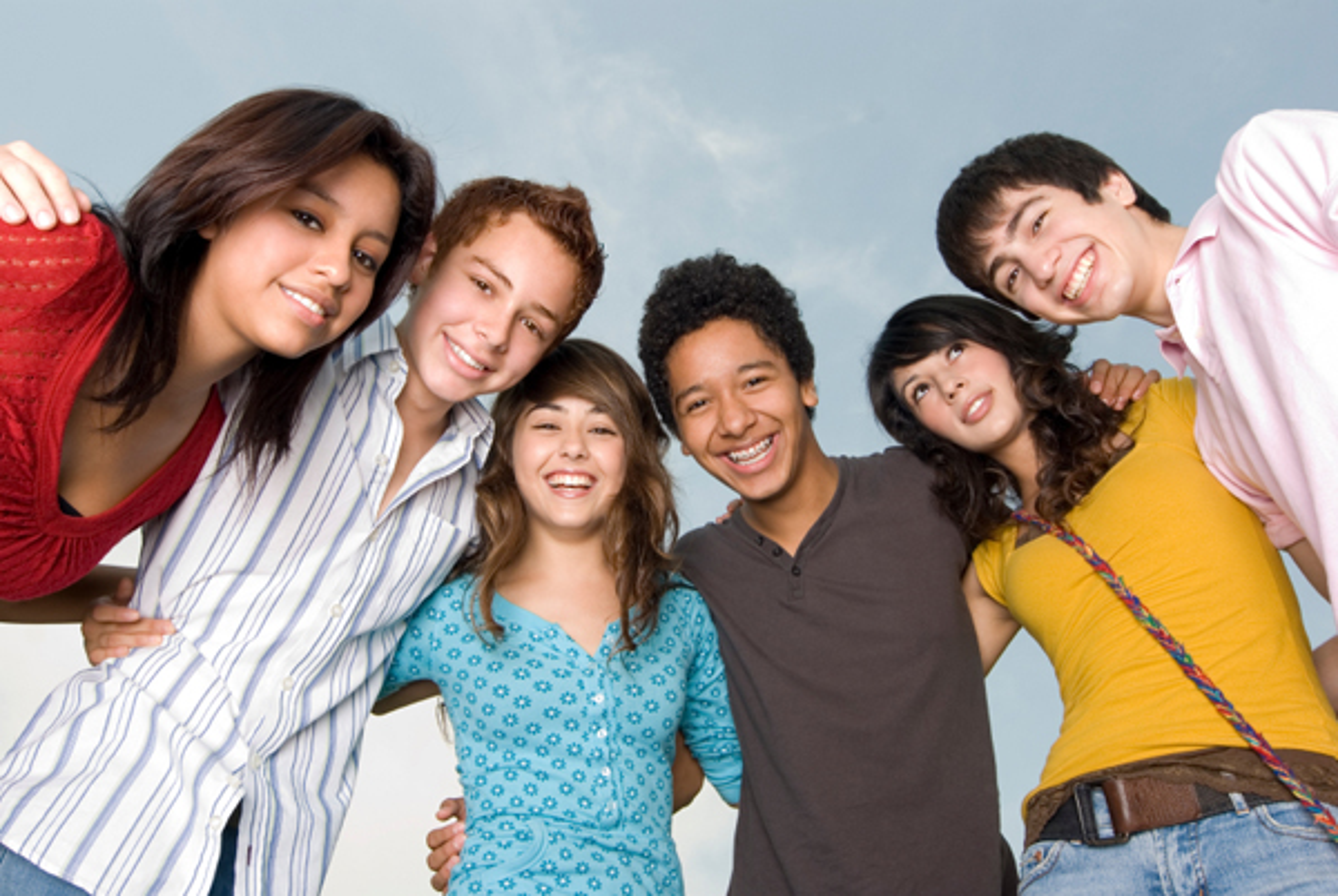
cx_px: 669
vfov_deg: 43.7
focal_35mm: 30
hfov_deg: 61.9
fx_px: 1117
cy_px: 448
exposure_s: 1/160
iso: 100
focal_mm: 20
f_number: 8
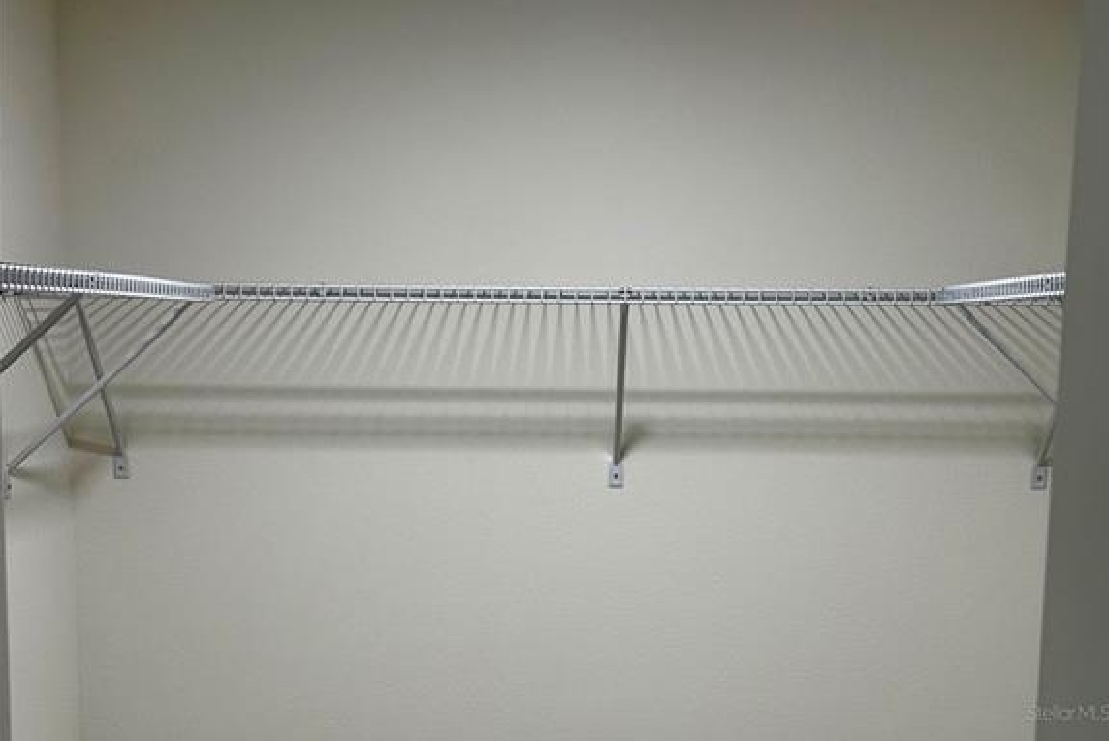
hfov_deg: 30.1
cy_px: 712
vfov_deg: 19.8
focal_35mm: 67
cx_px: 556
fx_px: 2065
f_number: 1.78
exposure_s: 1/86
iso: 100
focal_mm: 6.76
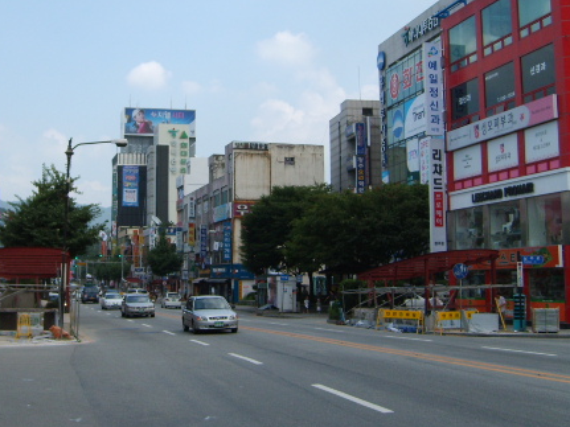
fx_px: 856
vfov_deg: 27.9
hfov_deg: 36.5
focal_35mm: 52
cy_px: 168
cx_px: 197
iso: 50
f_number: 2.8
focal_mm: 5.8
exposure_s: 1/1000
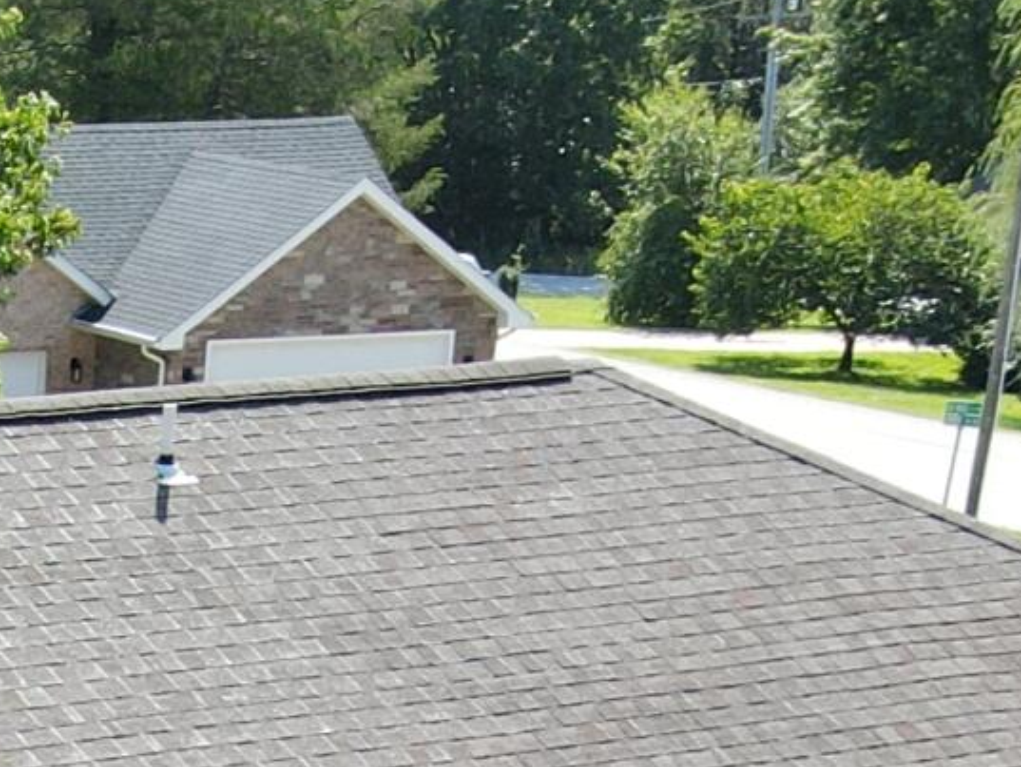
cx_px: -525
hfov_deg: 13.8
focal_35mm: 134
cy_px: 1995
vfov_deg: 9.5
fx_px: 3953
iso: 100
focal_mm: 4.5
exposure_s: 1/200
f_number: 2.8
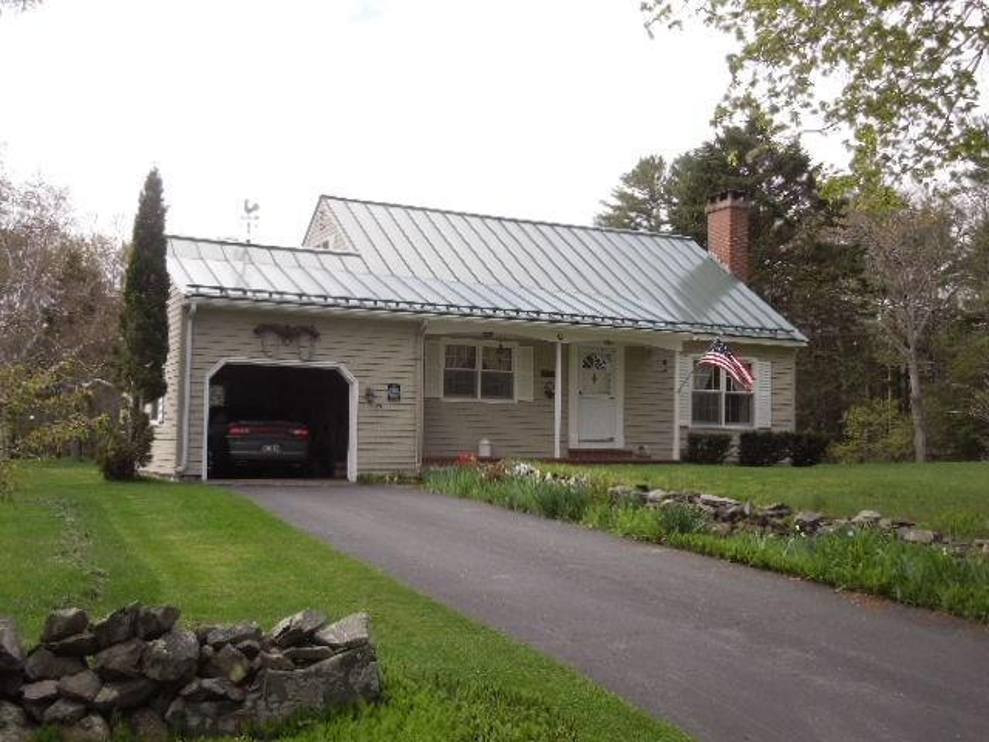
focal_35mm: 39
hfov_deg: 47.9
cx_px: 494
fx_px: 1114
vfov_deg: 36.8
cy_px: 371
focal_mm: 7
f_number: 3.8
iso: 100
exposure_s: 1/500
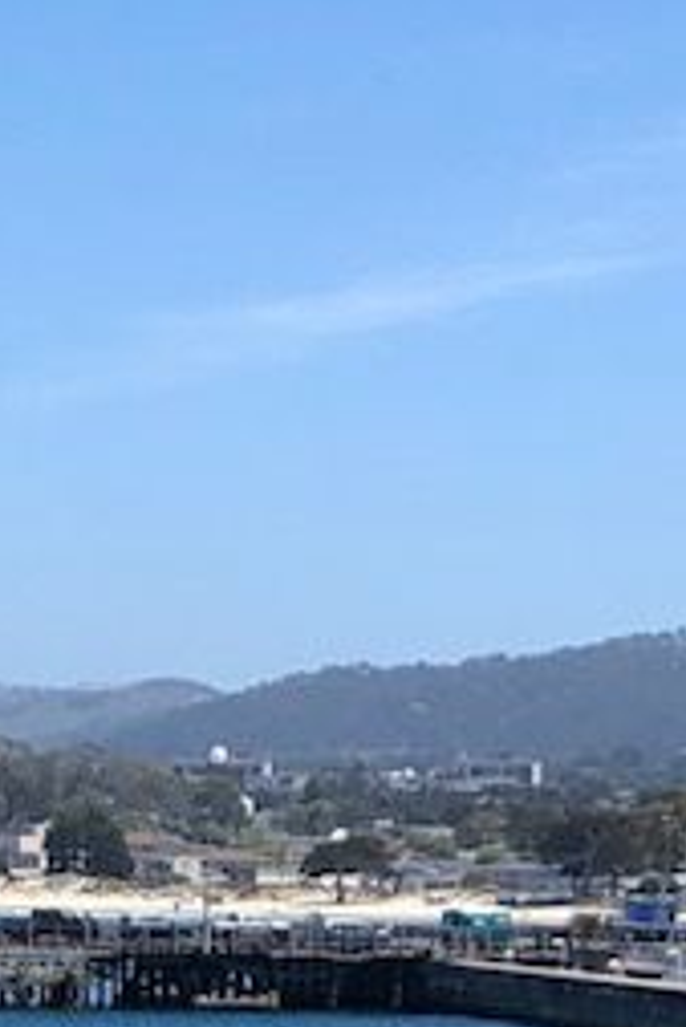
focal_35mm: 115
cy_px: 1238
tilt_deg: -5.0
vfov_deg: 17.0
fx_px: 3282
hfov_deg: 11.8
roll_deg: -1.0
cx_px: -57
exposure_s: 1/1675
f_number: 1.8
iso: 20
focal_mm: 3.99
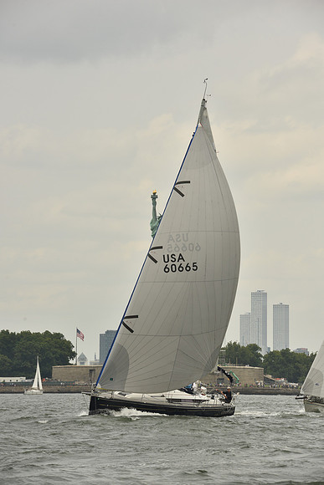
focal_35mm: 175
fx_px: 2361
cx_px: 162
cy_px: 242
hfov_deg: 7.9
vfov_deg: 11.7
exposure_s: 1/640
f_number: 10
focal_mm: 175
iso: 250
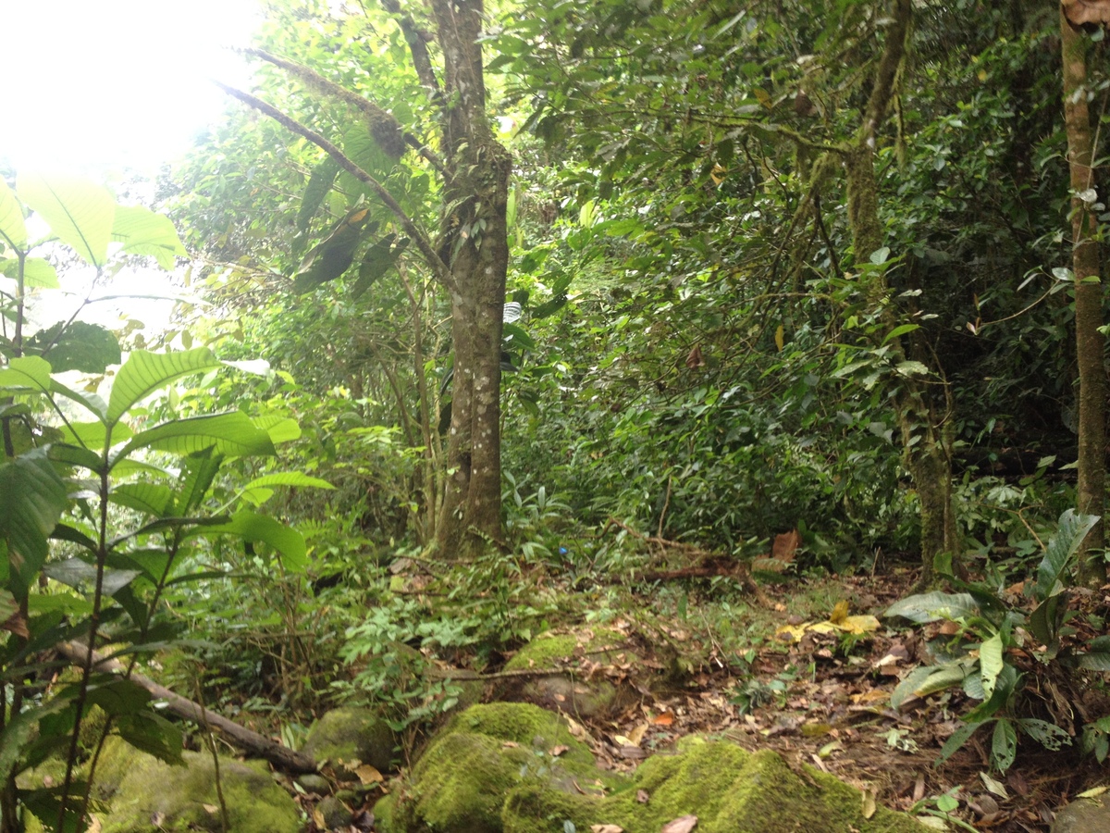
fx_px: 1122
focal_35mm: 35
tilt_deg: -5.7
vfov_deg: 40.7
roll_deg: -0.2
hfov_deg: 52.6
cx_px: 555
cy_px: 416
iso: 64
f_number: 2.4
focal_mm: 4.28
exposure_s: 1/60
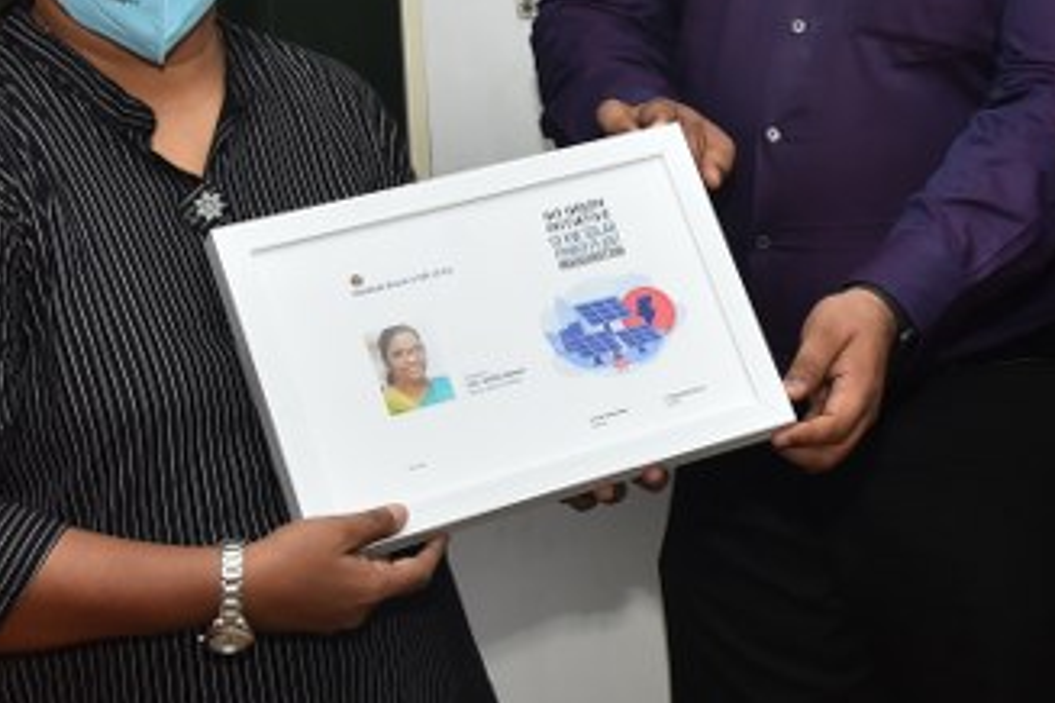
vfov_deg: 14.4
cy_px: -52
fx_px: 2725
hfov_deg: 21.4
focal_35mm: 93
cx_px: 978
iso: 800
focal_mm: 38
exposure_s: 1/125
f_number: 9
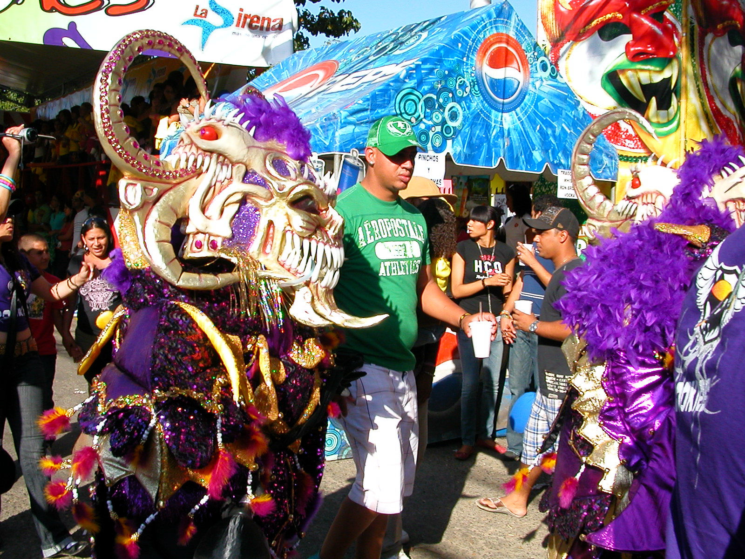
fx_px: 796
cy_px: 280
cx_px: 372
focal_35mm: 37
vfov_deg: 38.7
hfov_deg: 50.1
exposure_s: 1/427
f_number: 4.5
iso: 100
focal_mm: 5.6
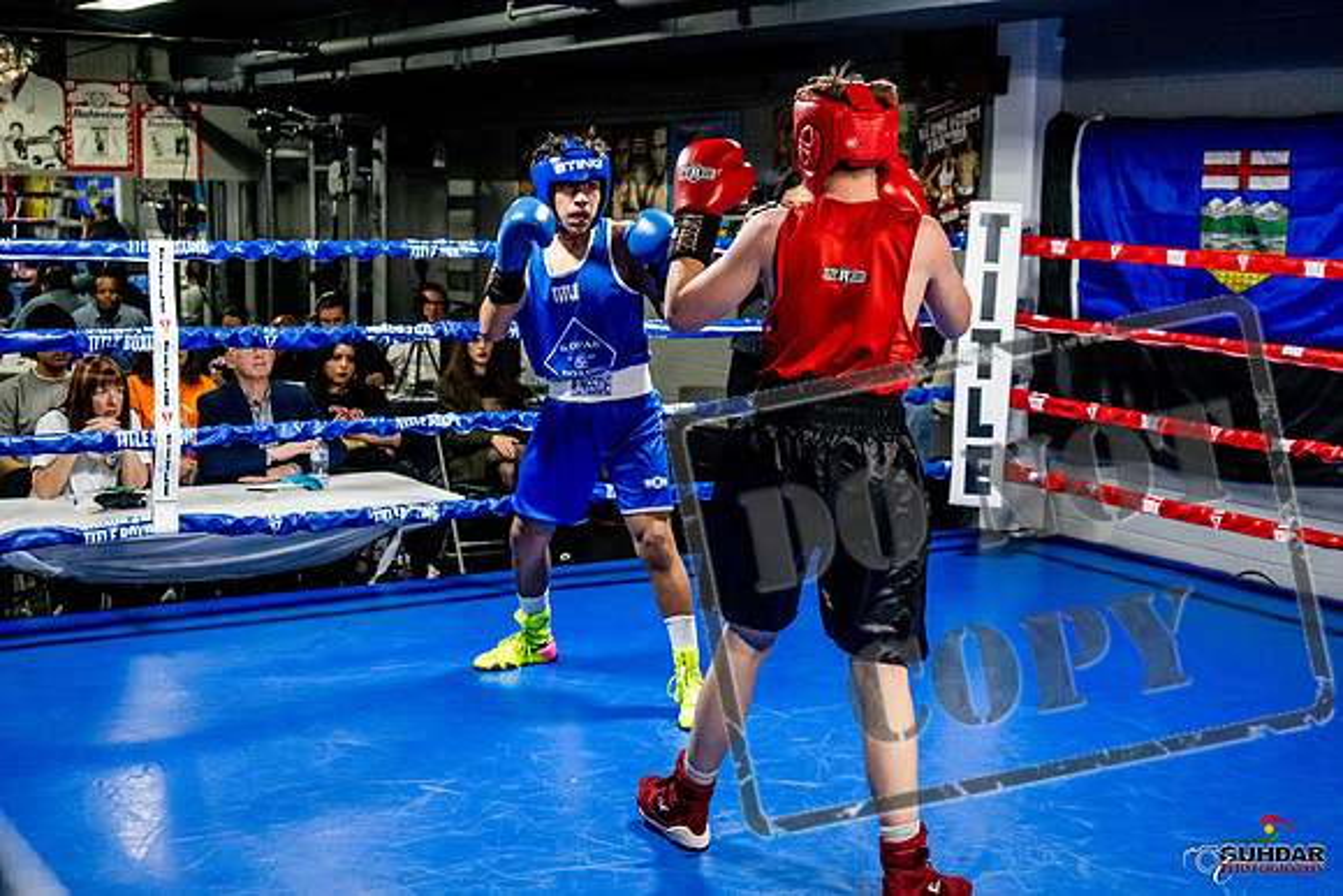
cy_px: 448
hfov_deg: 38.2
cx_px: 672
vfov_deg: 26.0
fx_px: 1940
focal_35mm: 52
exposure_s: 1/800
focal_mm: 35
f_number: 2.8
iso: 5000
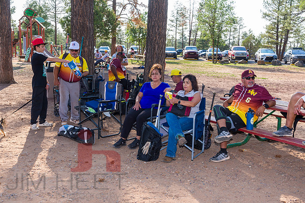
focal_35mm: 38
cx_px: 152
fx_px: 322
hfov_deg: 50.7
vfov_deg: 35.1
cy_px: 102
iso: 320
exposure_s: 1/100
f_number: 11
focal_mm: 38
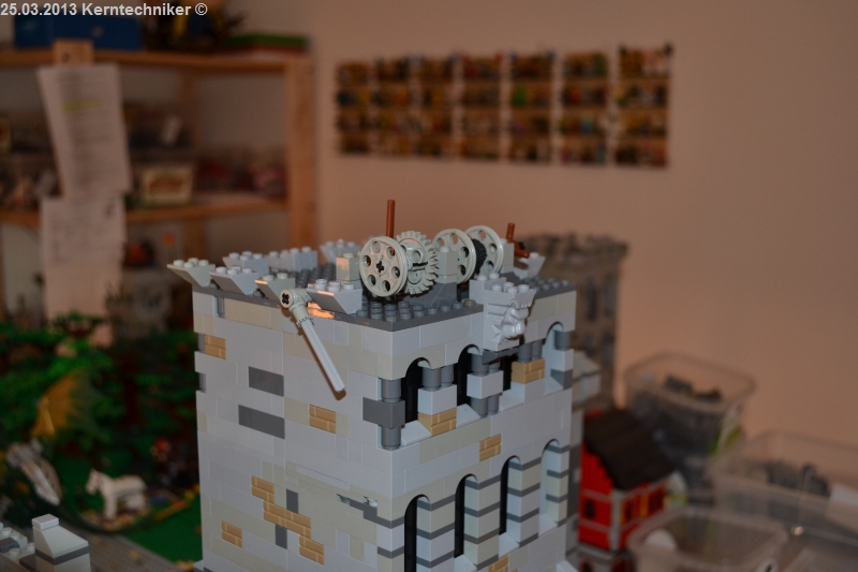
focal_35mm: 42
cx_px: 429
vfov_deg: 31.9
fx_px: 1001
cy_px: 286
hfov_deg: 46.4
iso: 400
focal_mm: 28
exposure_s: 1/60
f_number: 4.5
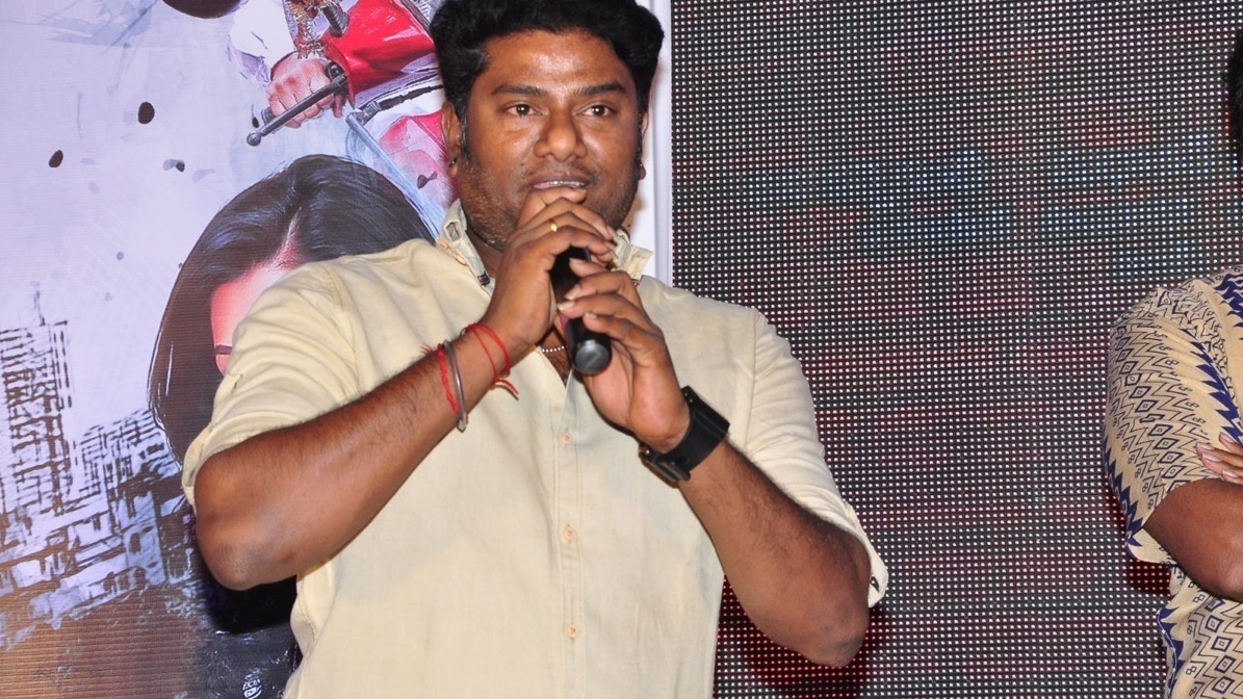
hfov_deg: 13.0
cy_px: 341
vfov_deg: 7.3
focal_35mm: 166
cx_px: 621
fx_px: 5455
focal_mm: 105
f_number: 9
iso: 500
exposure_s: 1/125
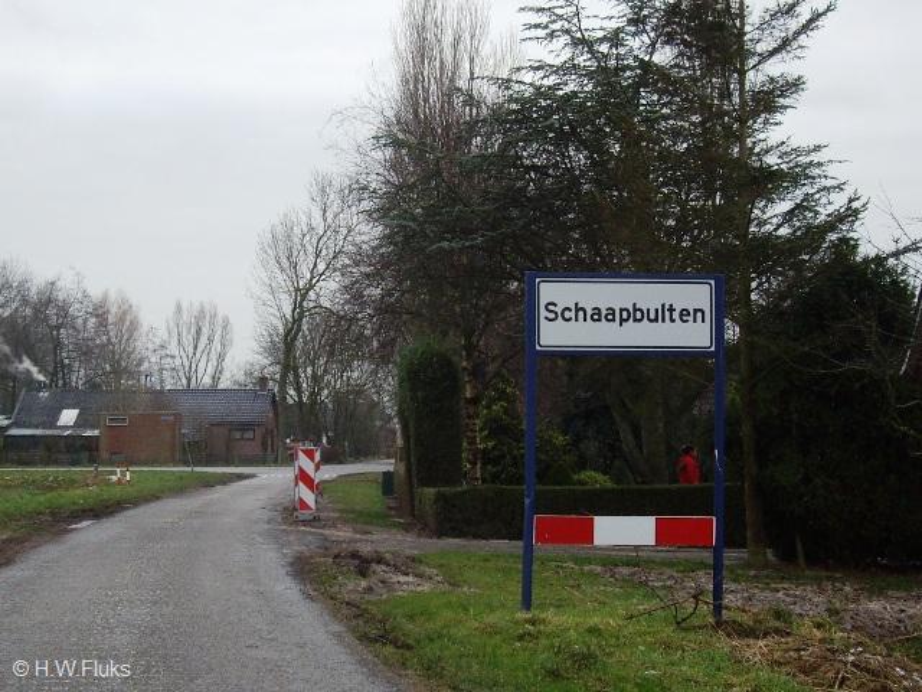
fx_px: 1012
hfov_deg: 49.0
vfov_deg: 37.7
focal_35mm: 38
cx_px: 461
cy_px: 346
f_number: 2.8
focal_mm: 7.9
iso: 100
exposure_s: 1/125
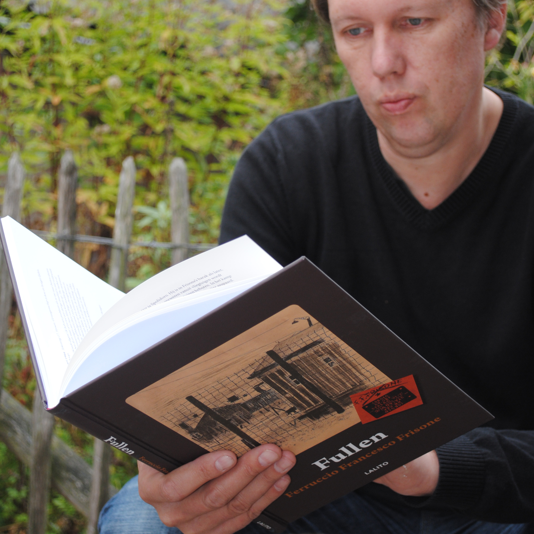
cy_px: 212
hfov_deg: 25.0
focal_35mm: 69
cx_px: 267
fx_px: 1204
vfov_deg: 25.0
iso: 200
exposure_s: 1/80
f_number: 5
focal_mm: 36
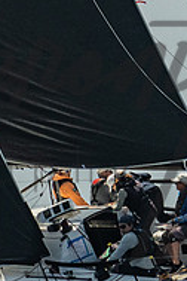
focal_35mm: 1371
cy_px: 69
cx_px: 113
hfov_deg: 1.0
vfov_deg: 1.5
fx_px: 10682
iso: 320
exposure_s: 1/1600
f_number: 6.3
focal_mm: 200
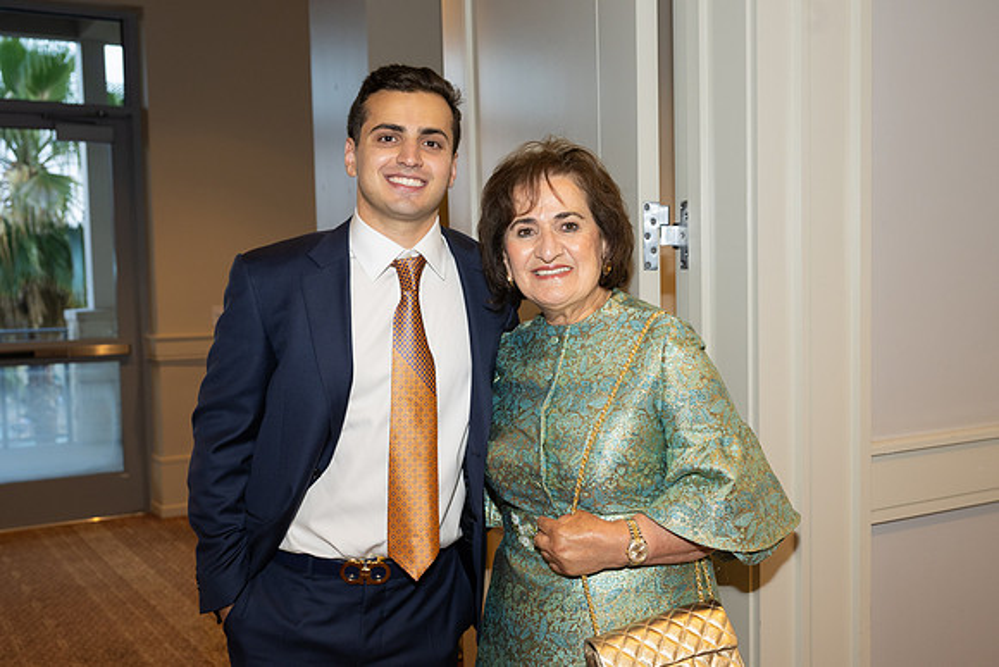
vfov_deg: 32.5
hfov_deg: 47.2
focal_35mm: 41
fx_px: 1141
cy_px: 370
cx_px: 552
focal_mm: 37
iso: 800
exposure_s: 1/100
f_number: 5.6
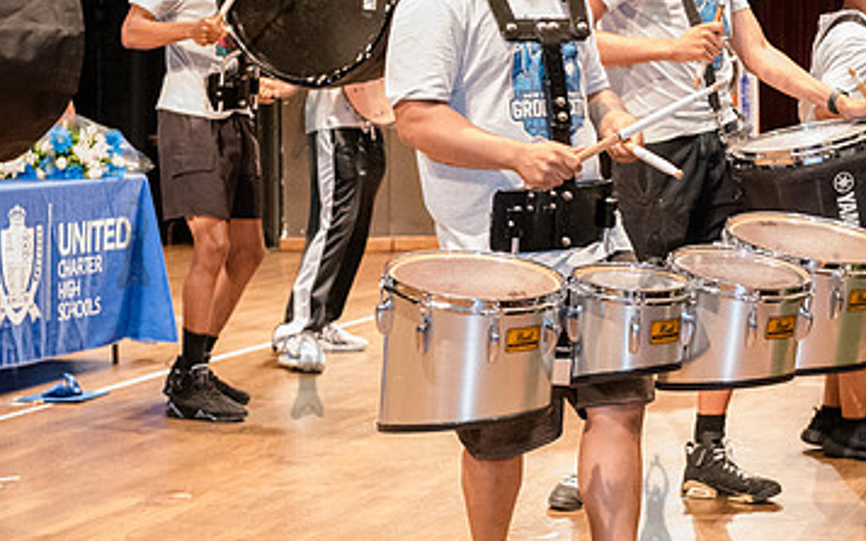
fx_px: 2242
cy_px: 247
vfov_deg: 13.8
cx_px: 566
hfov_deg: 21.8
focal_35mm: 95
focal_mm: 48
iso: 8000
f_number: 3.5
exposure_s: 1/160
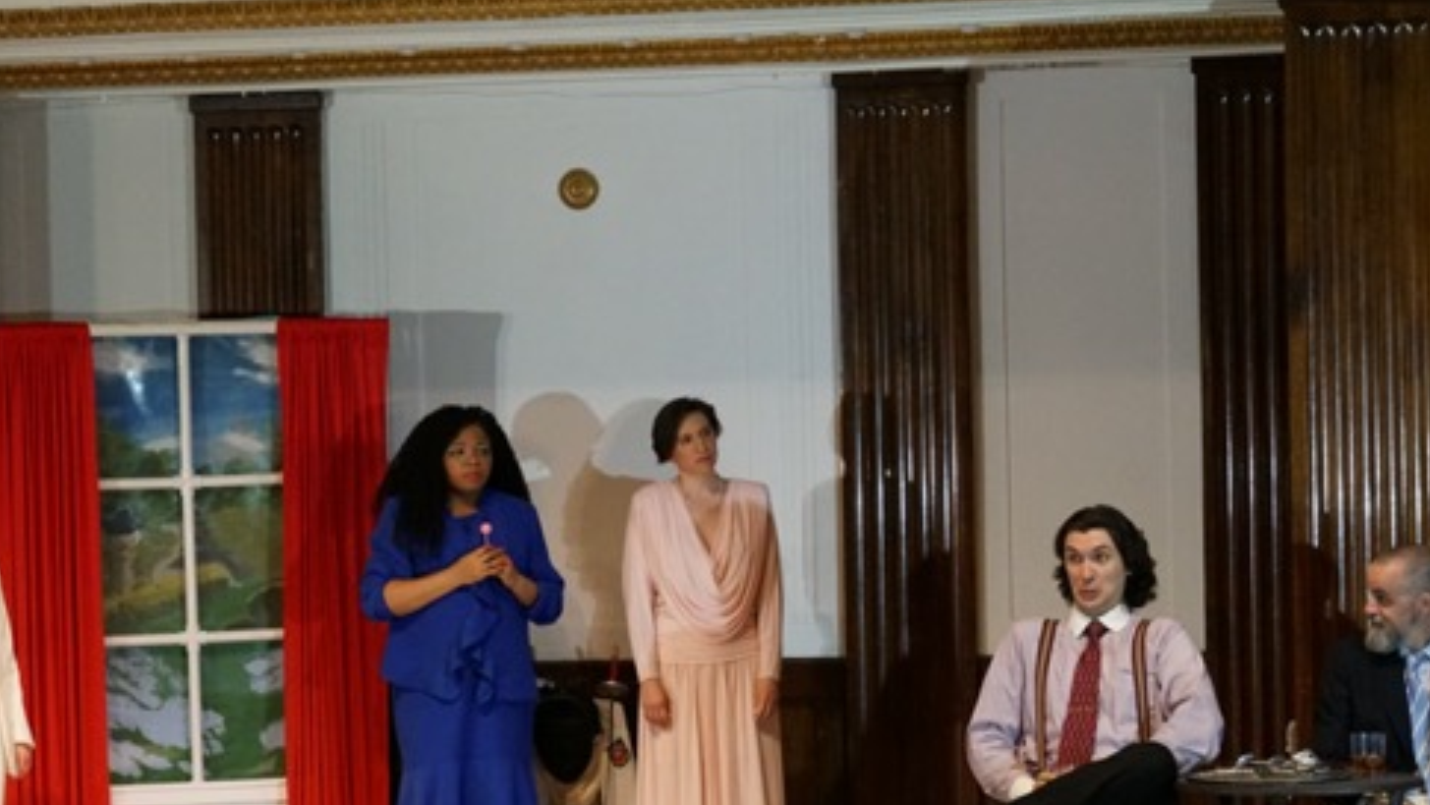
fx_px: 4348
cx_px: 714
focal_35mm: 115
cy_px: 504
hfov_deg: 18.7
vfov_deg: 10.6
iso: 6400
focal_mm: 59
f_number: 5.6
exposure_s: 1/160
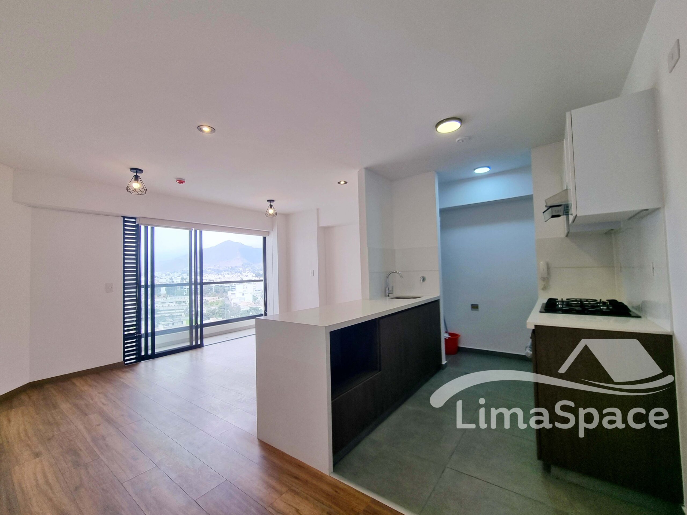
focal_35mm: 13
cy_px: 258
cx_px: 344
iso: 50
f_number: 2.2
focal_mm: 2.2
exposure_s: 1/210
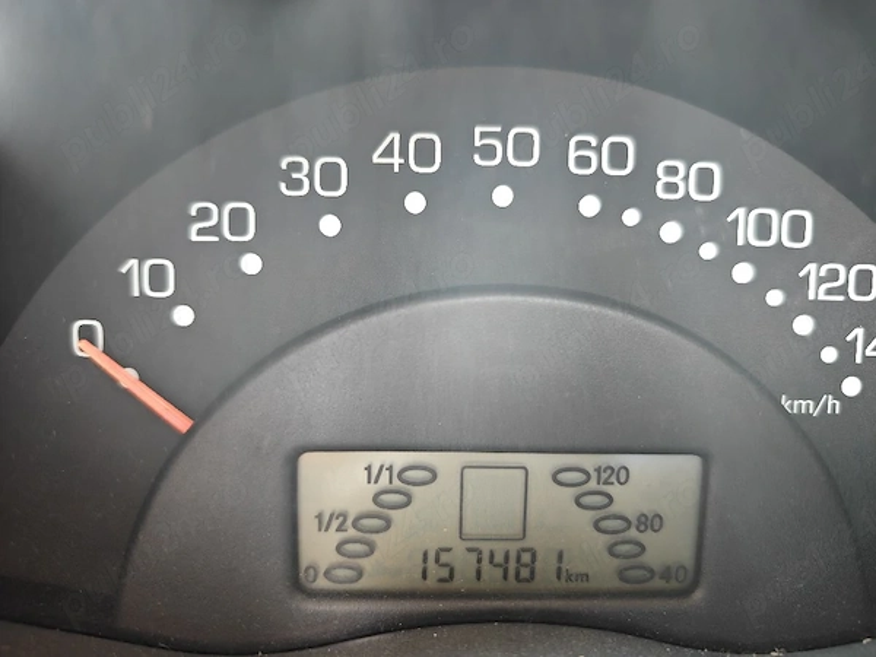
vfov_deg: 56.8
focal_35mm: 24
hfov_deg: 71.6
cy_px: 328
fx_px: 607
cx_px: 438
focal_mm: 6.57
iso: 1081
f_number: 1.68
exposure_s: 1/33.4
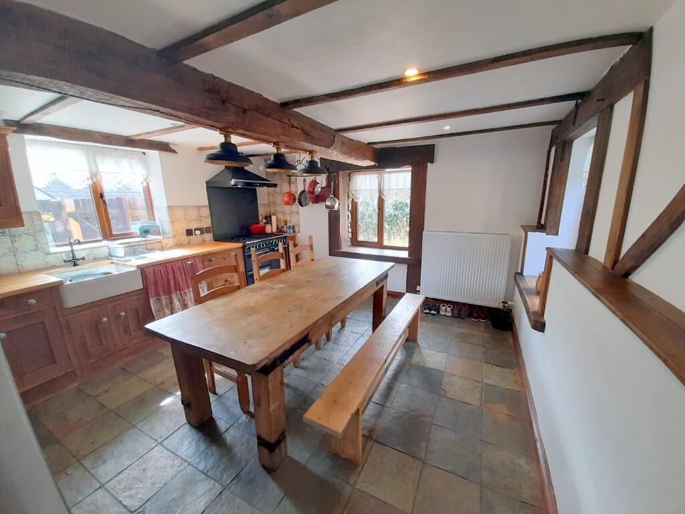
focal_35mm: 13
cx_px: 342
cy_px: 257
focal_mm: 1.42
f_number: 2.2
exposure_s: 1/50
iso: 80
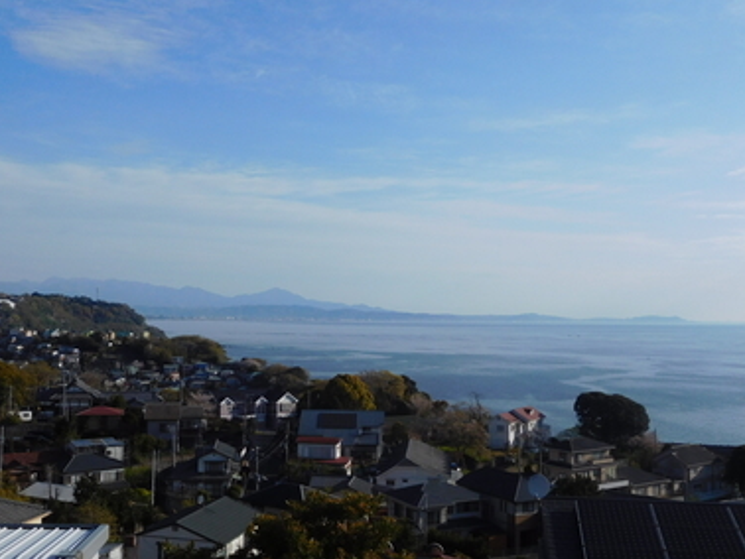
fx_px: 797
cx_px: 337
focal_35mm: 37
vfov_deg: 38.7
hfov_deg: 50.0
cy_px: 298
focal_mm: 5
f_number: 7
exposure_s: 1/640
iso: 125
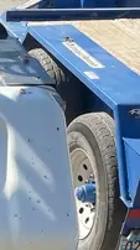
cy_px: 263
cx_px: -183
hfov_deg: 10.3
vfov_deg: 20.0
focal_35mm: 103
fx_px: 683
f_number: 1.6
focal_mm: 4.2
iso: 32
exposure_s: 1/1855
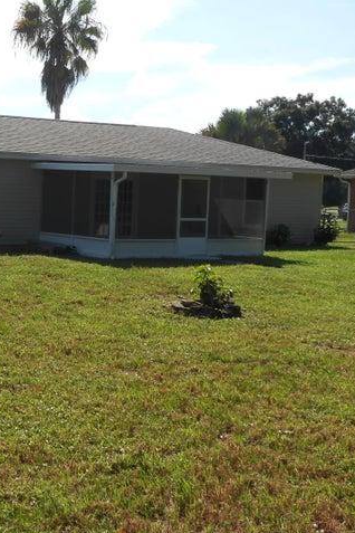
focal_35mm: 53
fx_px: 784
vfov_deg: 37.5
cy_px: 267
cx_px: 23
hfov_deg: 24.6
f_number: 4.2
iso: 80
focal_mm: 6.8
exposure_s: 1/640
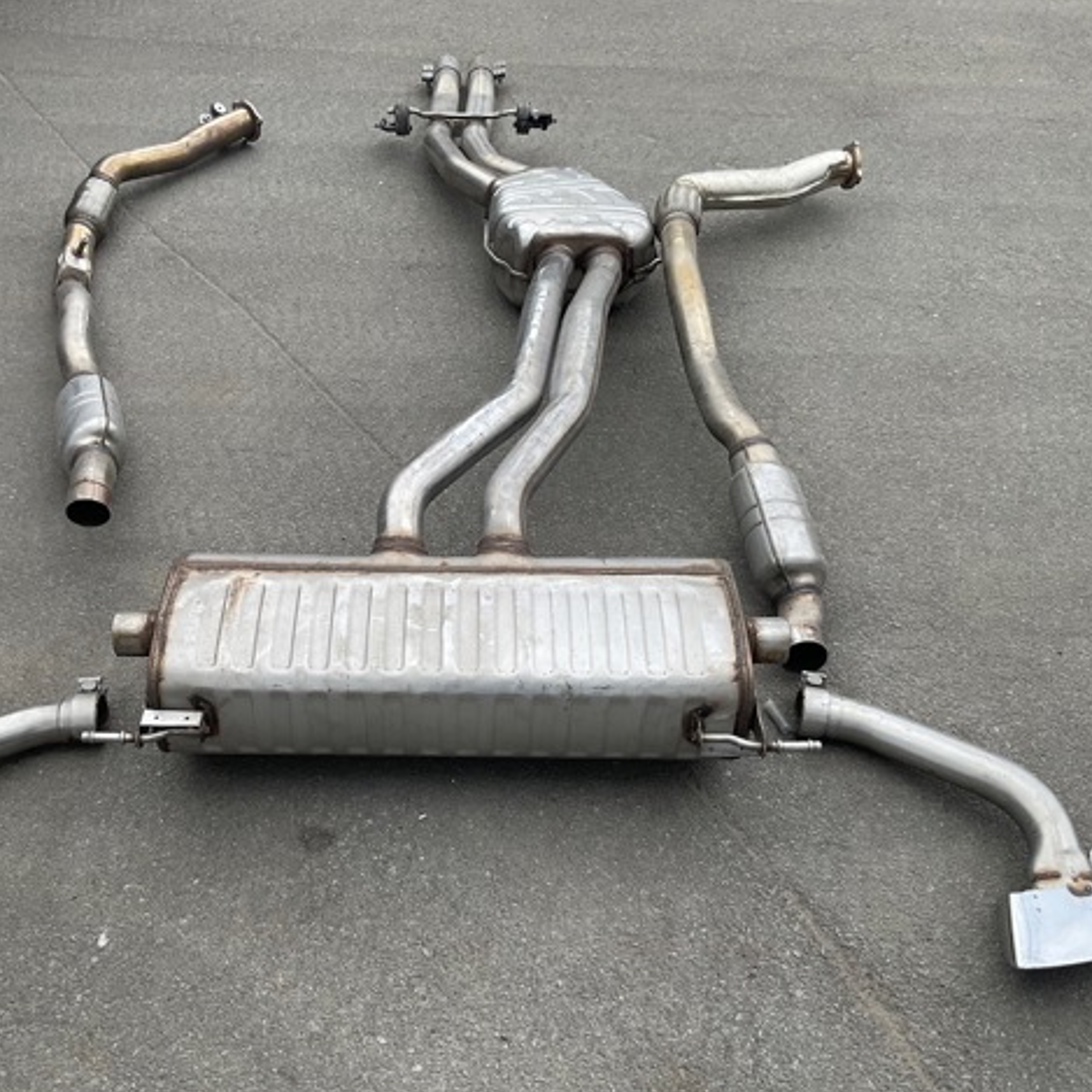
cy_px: 556
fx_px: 1249
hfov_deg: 47.0
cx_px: 447
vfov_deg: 47.2
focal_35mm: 35
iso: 16
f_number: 1.8
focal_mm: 3
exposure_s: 1/365
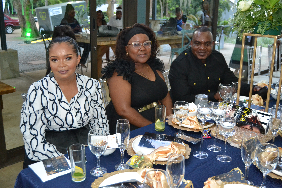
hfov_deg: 53.1
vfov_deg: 36.9
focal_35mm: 36
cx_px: 141
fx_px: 282
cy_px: 94
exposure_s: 1/60
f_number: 3.8
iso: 2800
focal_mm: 24
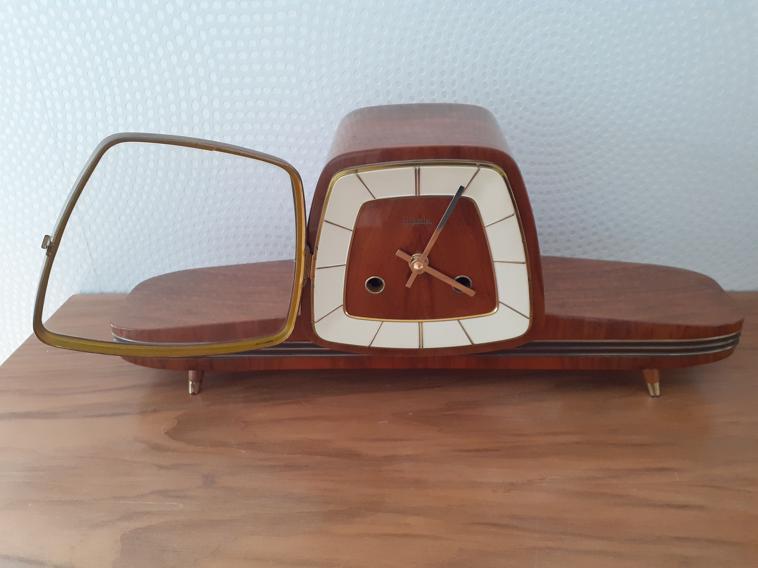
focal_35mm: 27
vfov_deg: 51.4
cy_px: 284
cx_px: 379
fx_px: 591
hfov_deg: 65.3
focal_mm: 3.6
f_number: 1.9
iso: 160
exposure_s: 1/50
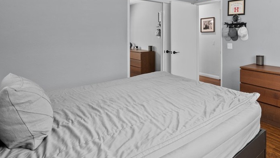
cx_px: 193
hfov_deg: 75.5
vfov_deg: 47.3
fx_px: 171
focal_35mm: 23
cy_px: 36
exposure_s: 1/2
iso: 125
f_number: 10
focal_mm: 15
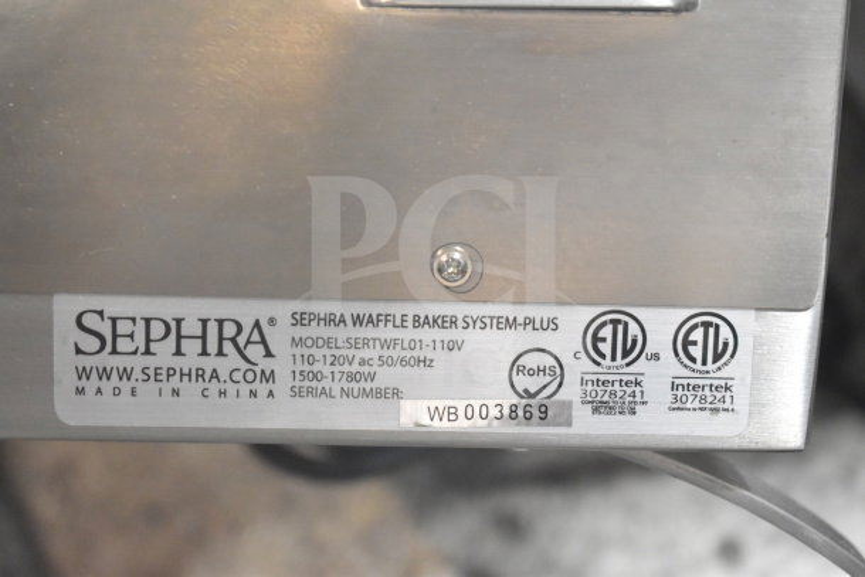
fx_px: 1983
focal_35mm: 82
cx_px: 432
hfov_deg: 24.6
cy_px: 288
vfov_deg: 16.6
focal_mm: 55
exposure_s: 1/160
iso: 6400
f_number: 6.3
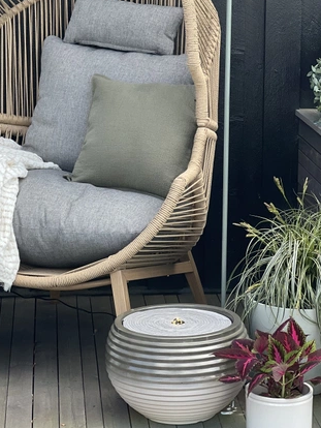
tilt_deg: -8.3
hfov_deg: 12.5
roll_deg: +0.2
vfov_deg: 16.5
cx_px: 145
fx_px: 1470
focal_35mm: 119
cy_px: 158
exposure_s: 1/121
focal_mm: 9
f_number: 2.8
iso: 40
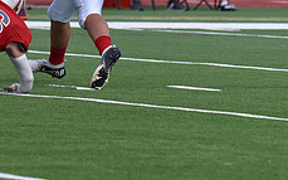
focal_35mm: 825
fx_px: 6474
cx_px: -3
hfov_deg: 2.5
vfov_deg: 1.6
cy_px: -46
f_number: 8
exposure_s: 1/3200
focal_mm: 320
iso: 1400
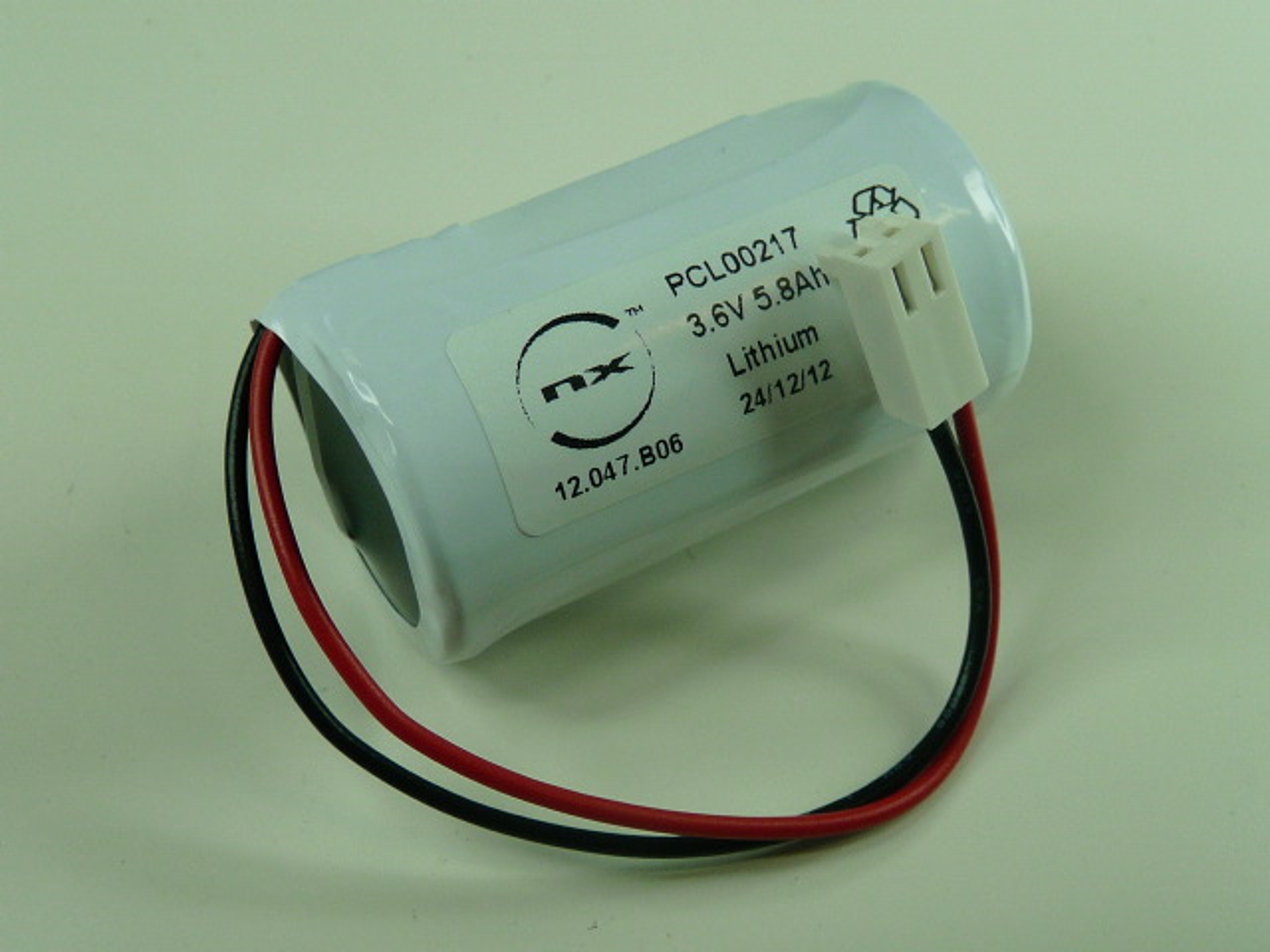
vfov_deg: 27.5
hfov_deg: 36.2
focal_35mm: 53
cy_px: 476
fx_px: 1944
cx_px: 635
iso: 100
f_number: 3
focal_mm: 5.4
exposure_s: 1/100
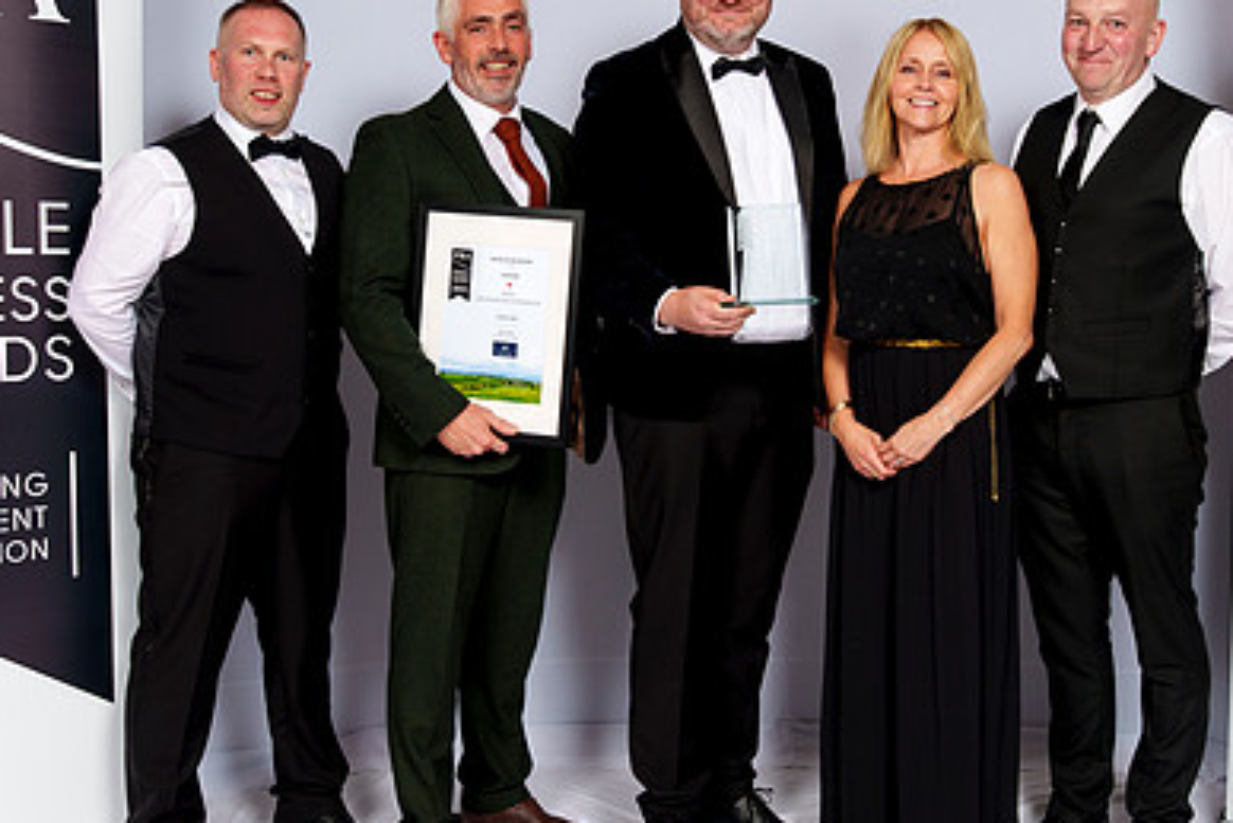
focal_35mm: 49
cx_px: 684
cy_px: 358
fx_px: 1679
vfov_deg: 27.5
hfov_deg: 40.3
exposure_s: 1/125
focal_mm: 29
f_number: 8
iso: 100
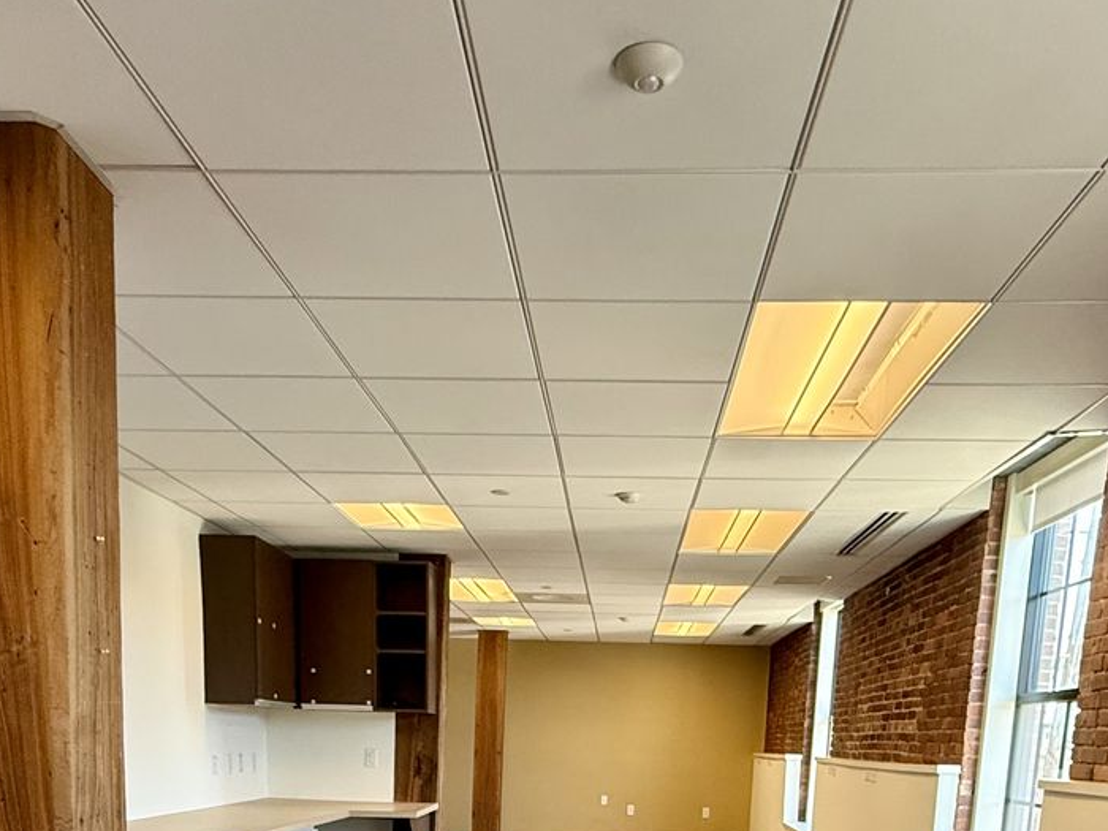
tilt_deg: -10.4
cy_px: 916
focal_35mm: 32
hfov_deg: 56.8
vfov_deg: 37.1
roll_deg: -1.8
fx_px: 1024
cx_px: 563
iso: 200
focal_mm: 2.22
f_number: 2.2
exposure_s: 1/99
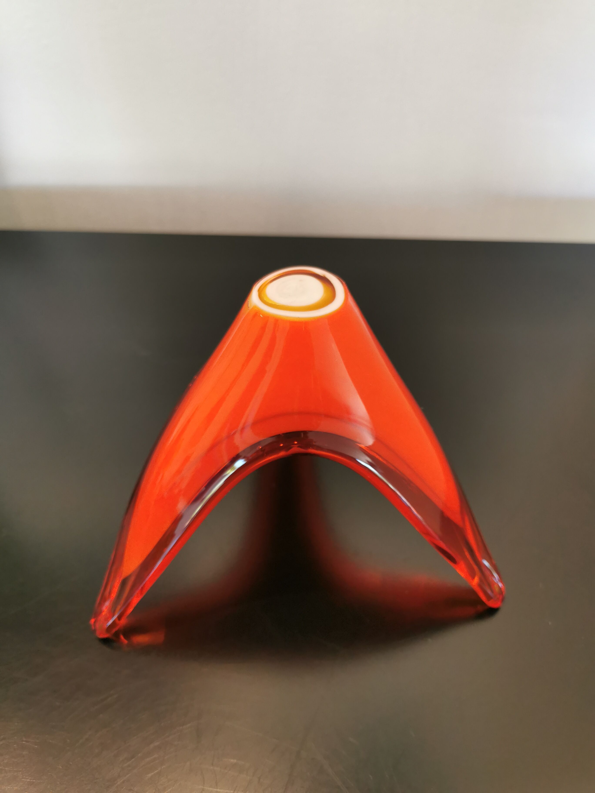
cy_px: 396
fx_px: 619
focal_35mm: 27
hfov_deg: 51.4
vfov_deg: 65.3
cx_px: 298
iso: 160
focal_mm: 5.58
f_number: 1.8
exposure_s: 1/50
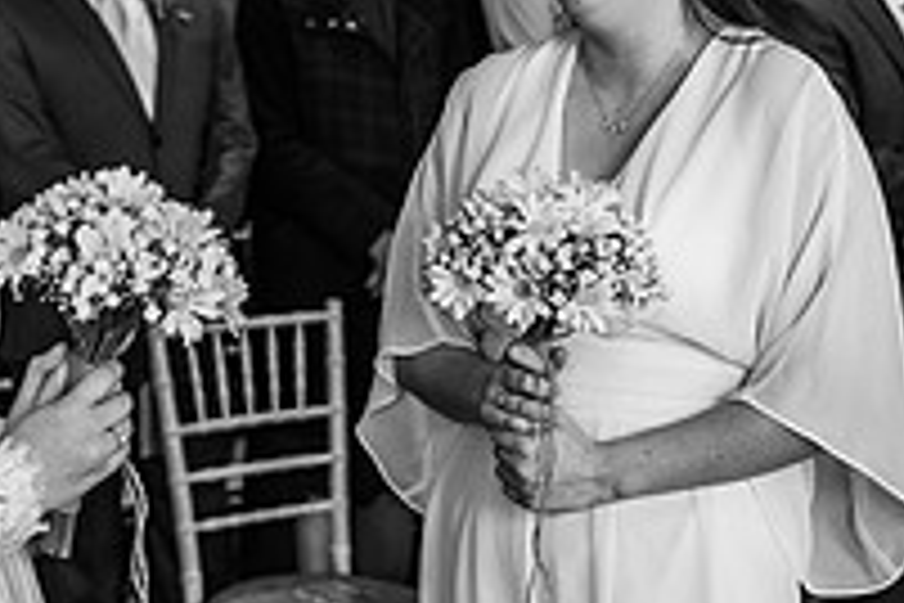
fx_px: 2536
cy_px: 212
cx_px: 409
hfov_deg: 20.2
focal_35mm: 101
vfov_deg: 13.5
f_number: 2.2
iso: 200
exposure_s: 1/200
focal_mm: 35
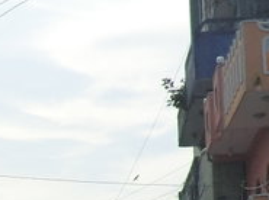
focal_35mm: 156
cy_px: 338
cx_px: -102
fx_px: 1210
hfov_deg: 12.2
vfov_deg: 9.1
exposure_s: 1/250
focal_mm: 4.3
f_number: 7.5
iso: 80
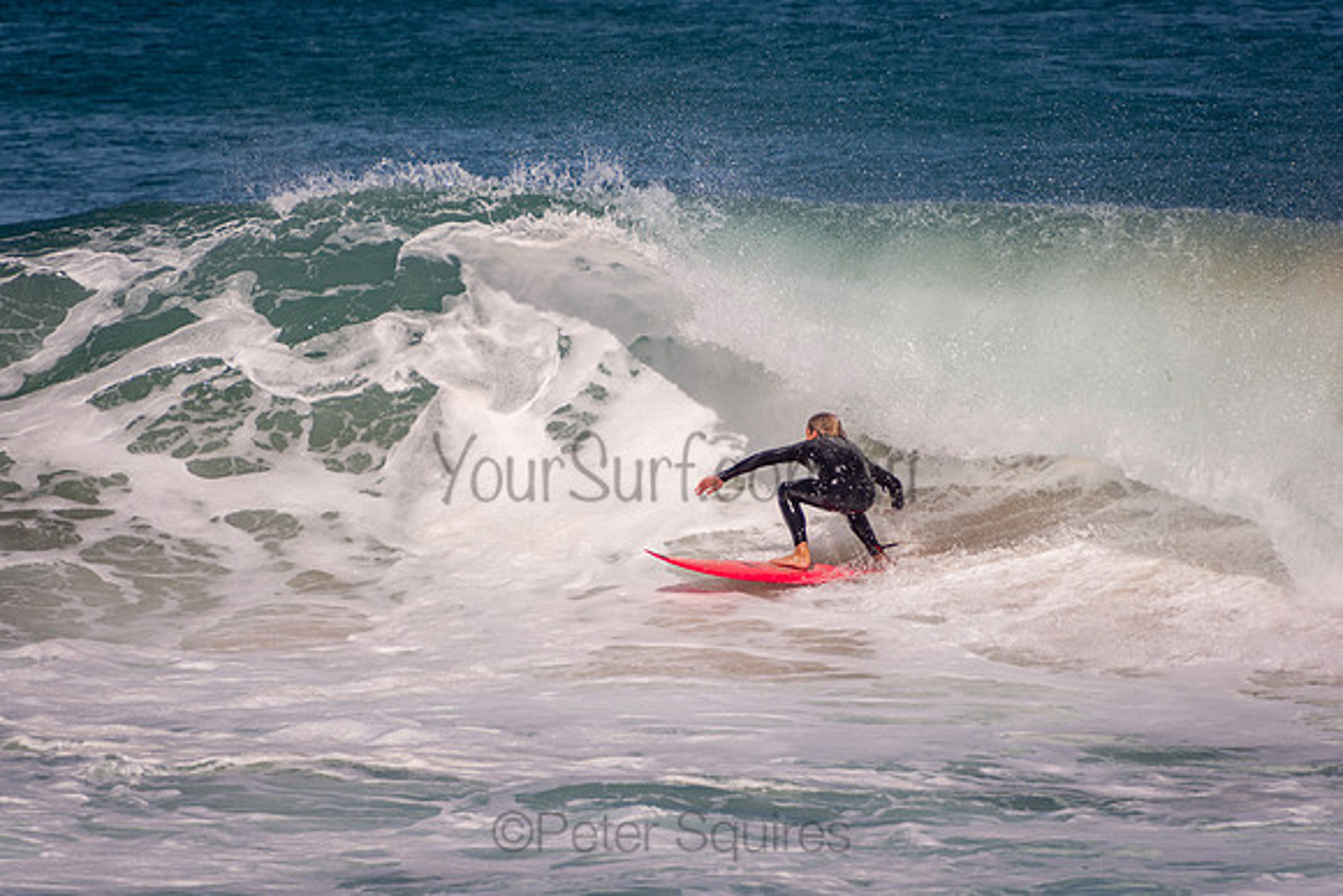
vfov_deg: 2.3
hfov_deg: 3.4
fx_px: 22388
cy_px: 448
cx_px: 672
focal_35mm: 600
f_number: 5.6
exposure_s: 1/1250
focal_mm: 400
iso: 110
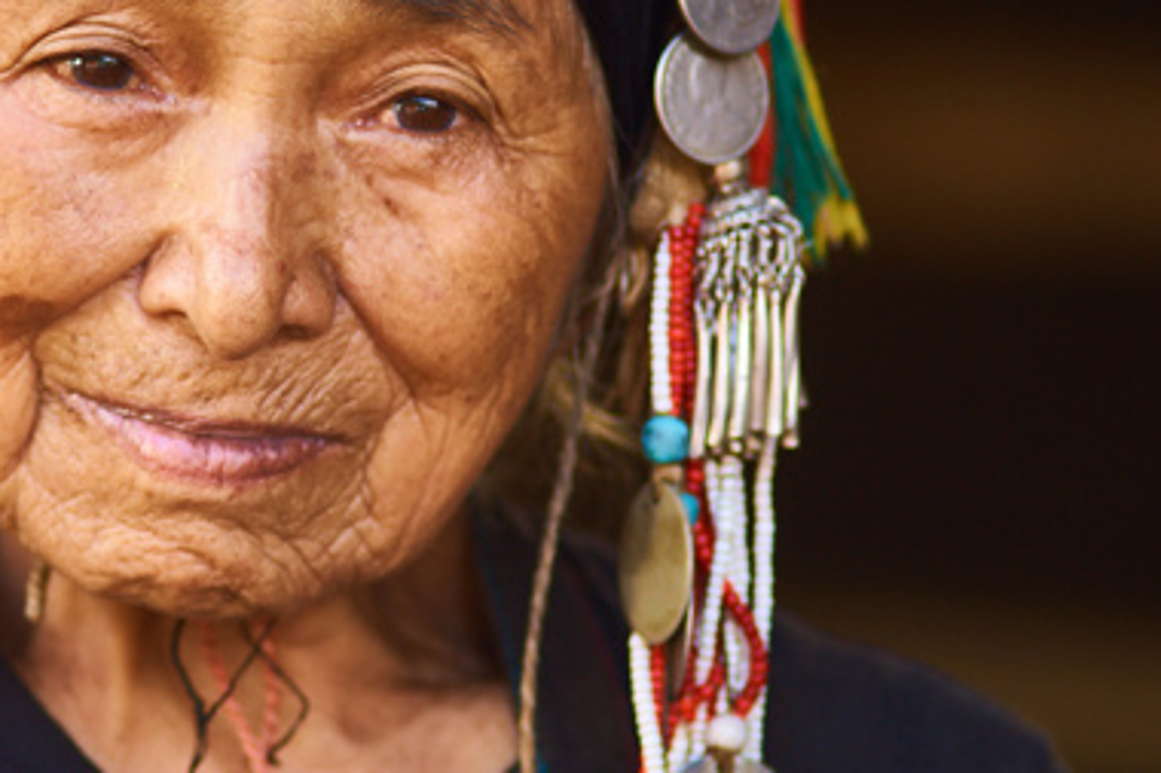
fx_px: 16988
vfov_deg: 2.6
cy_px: 203
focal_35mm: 527
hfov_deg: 3.9
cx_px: 348
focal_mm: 200
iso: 200
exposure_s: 1/125
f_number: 2.8
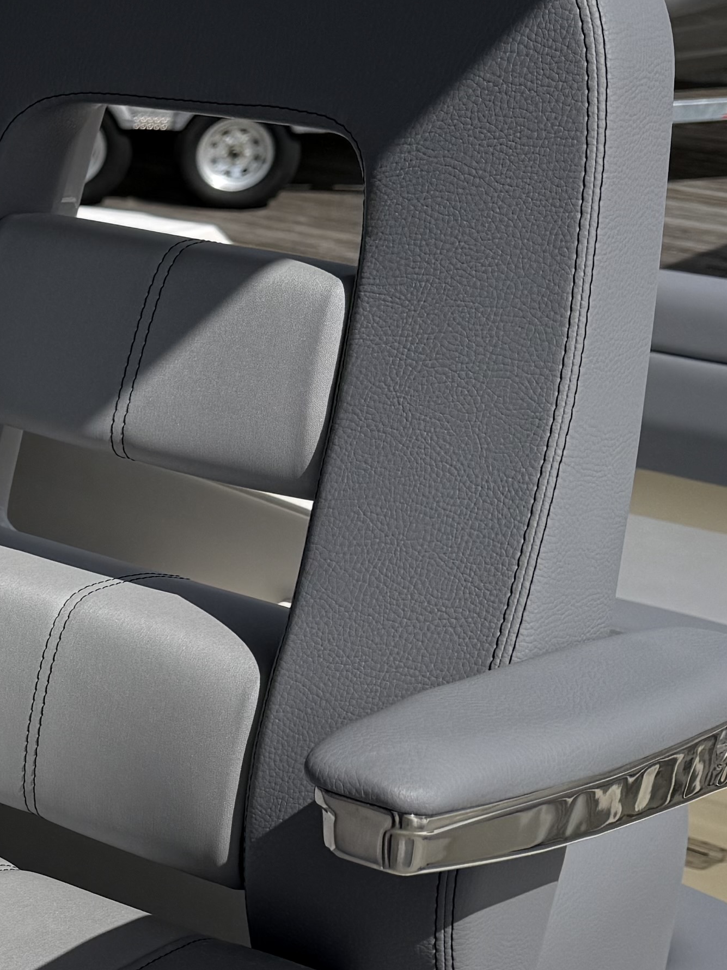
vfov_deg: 25.1
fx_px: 2156
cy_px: 692
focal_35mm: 77
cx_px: -444
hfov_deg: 16.9
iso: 80
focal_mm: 6.76
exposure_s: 1/11905
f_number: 1.78
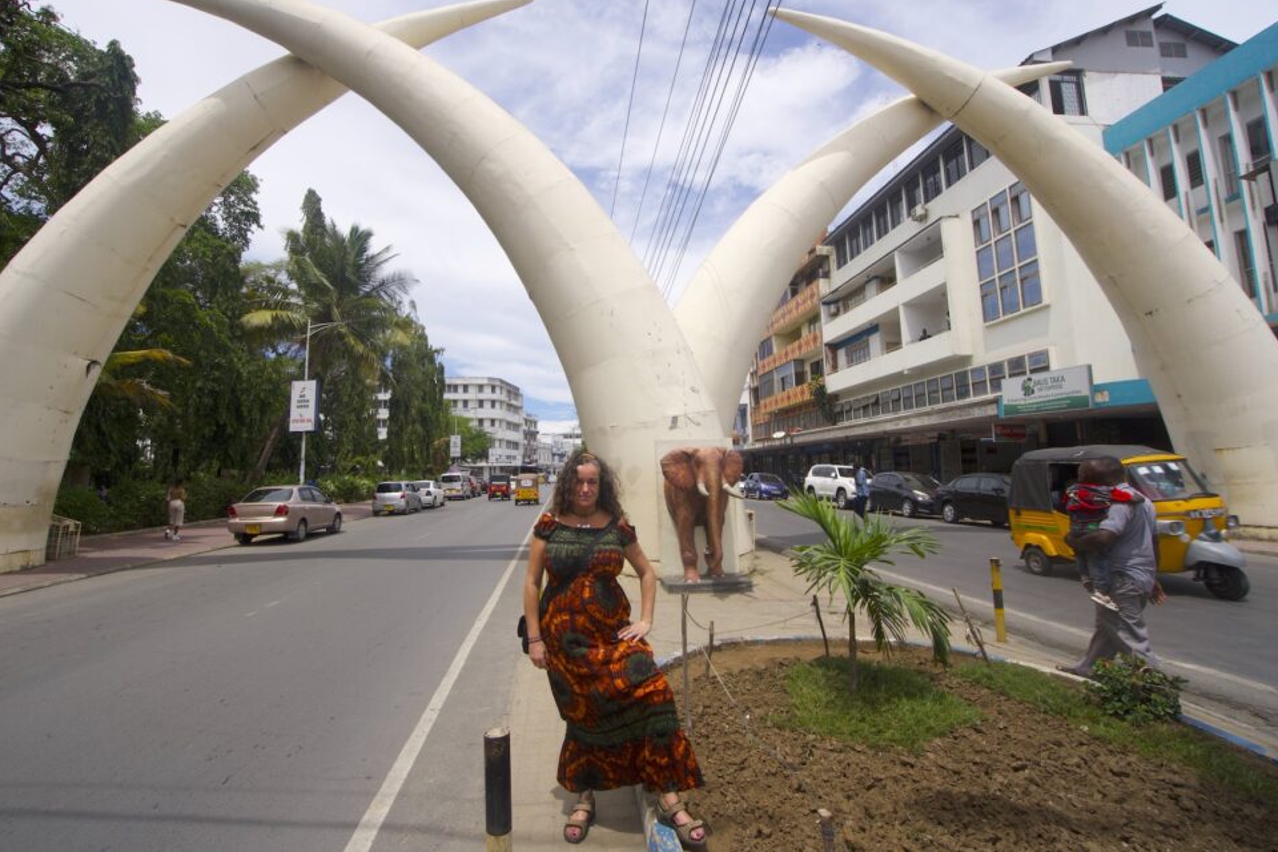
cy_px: 403
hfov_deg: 96.6
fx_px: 568
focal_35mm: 16
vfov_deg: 73.7
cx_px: 599
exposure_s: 1/200
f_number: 10
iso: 100
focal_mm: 10
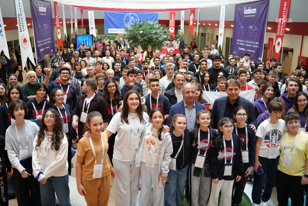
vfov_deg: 37.9
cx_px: 154
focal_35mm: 35
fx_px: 299
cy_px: 103
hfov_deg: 54.4
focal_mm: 35
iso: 1600
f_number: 4
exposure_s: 1/160
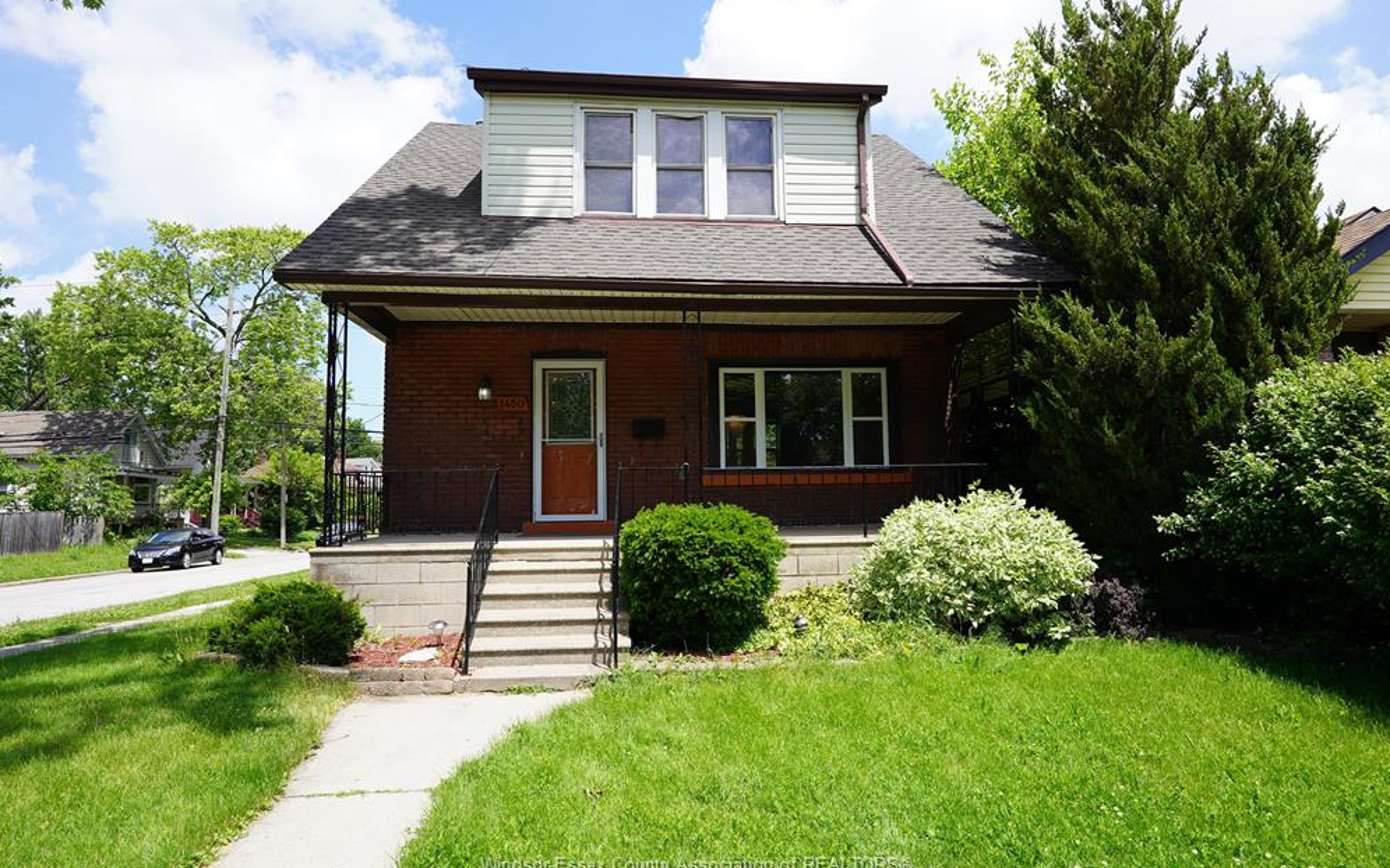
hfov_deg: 78.3
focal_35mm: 23
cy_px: 402
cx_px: 698
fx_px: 853
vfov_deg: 53.9
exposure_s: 1/125
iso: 100
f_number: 8
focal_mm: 21.5
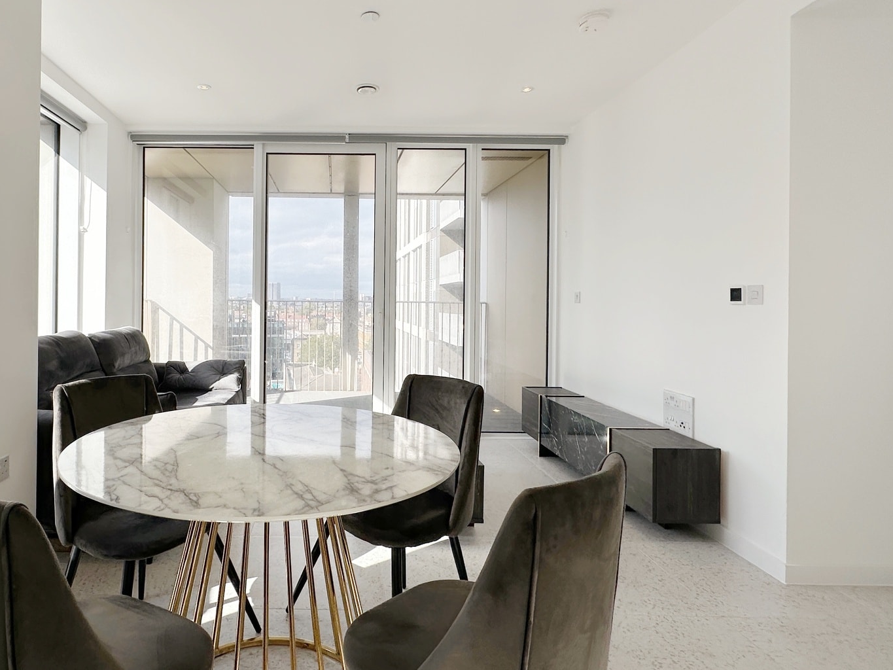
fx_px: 542
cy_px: 298
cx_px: 329
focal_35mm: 21
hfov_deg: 77.4
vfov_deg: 63.3
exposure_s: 1/729
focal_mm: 2.22
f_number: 2.2
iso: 40
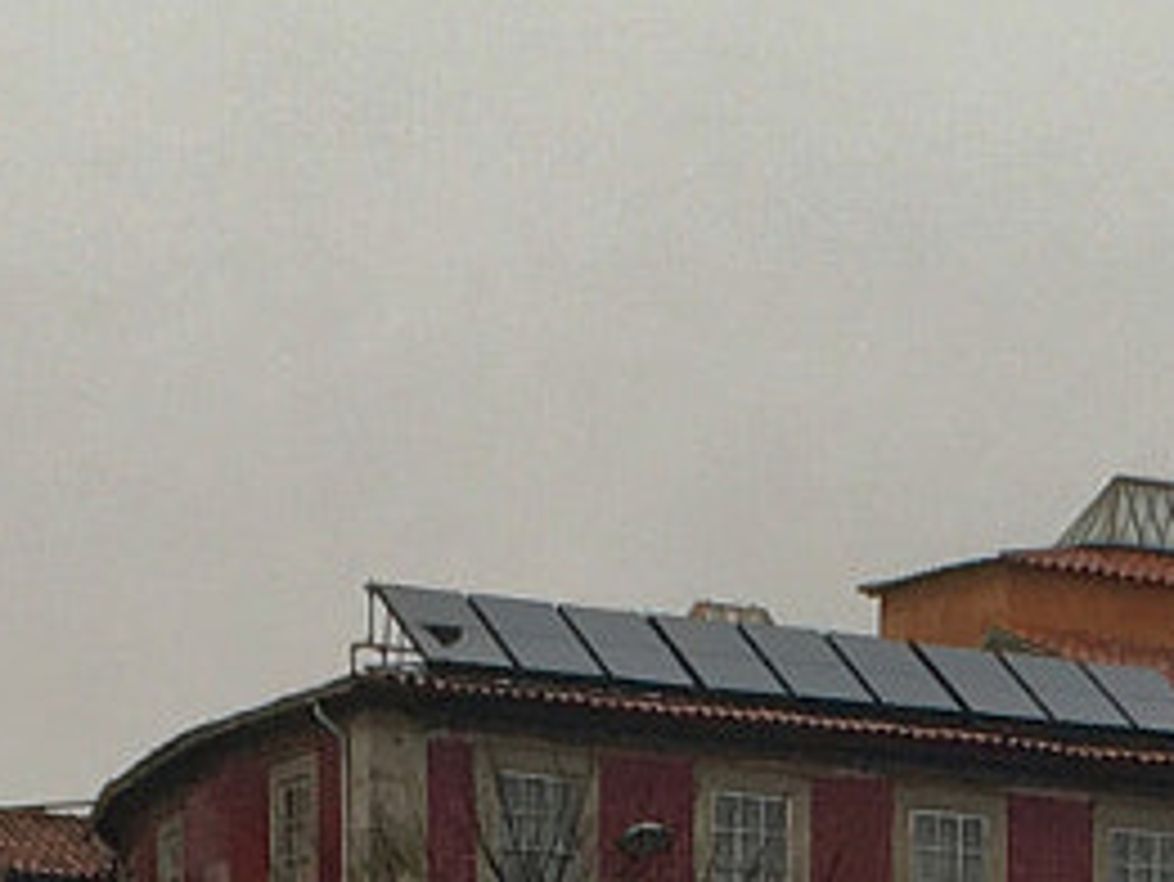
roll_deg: -1.3
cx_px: 1232
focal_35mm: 178
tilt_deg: -7.1
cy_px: 2286
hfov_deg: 11.0
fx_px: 6040
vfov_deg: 7.6
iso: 40
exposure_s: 1/100
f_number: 2.2
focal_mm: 4.15
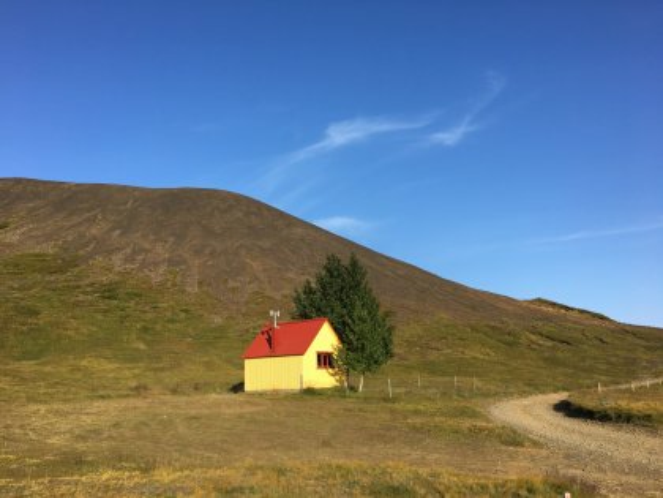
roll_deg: +2.6
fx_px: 555
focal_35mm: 29
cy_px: 249
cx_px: 332
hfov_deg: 61.7
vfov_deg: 48.2
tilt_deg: +13.7
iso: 25
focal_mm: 4.15
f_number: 2.2
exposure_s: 1/1221
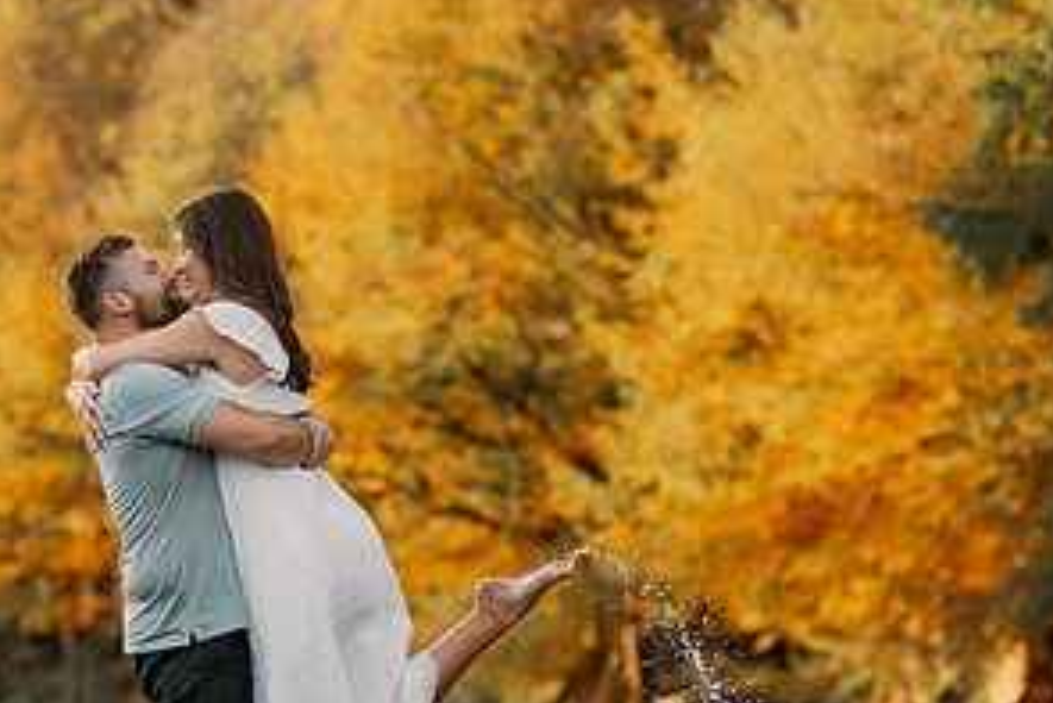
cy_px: 601
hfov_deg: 12.2
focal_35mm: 167
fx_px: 4887
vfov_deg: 8.2
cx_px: 164
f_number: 2.2
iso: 200
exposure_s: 1/400
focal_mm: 85
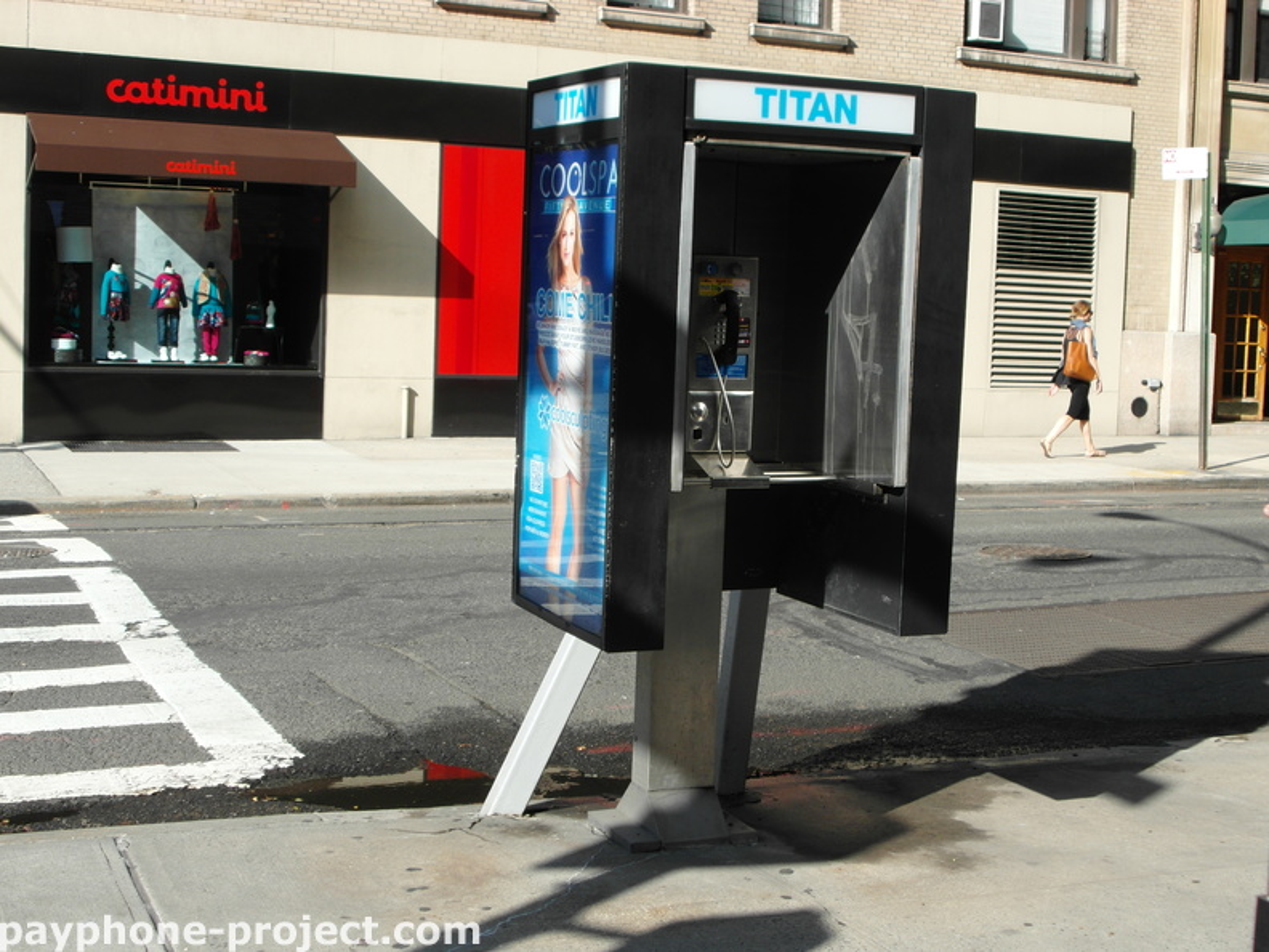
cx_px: 634
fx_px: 1906
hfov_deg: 36.8
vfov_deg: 28.0
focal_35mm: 52
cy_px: 476
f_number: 4.2
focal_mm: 9.2
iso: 100
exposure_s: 1/350
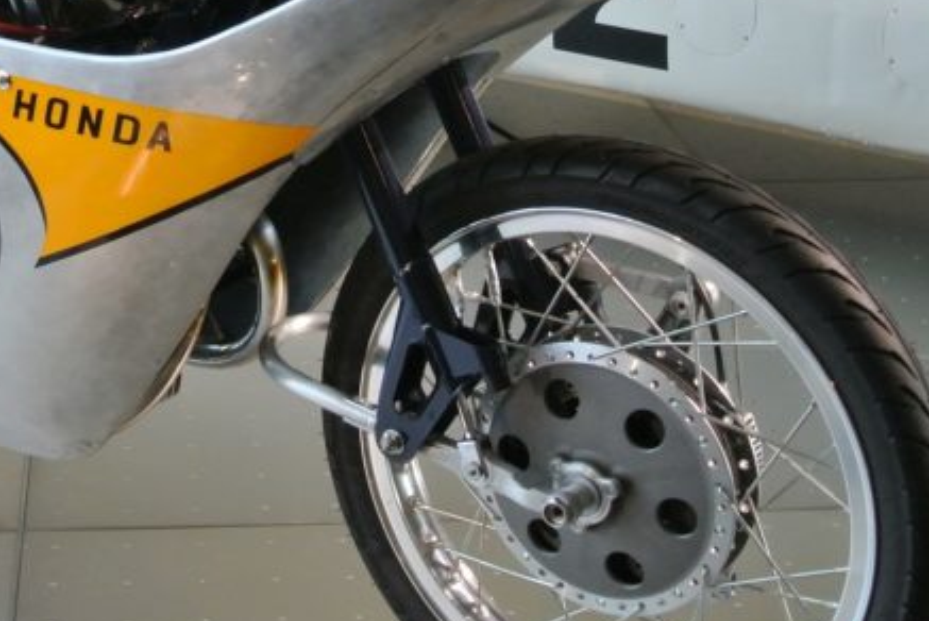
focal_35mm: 75
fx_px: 1937
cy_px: 154
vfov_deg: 18.1
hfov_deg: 26.4
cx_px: 153
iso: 800
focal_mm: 12.2
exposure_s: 1/20
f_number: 8
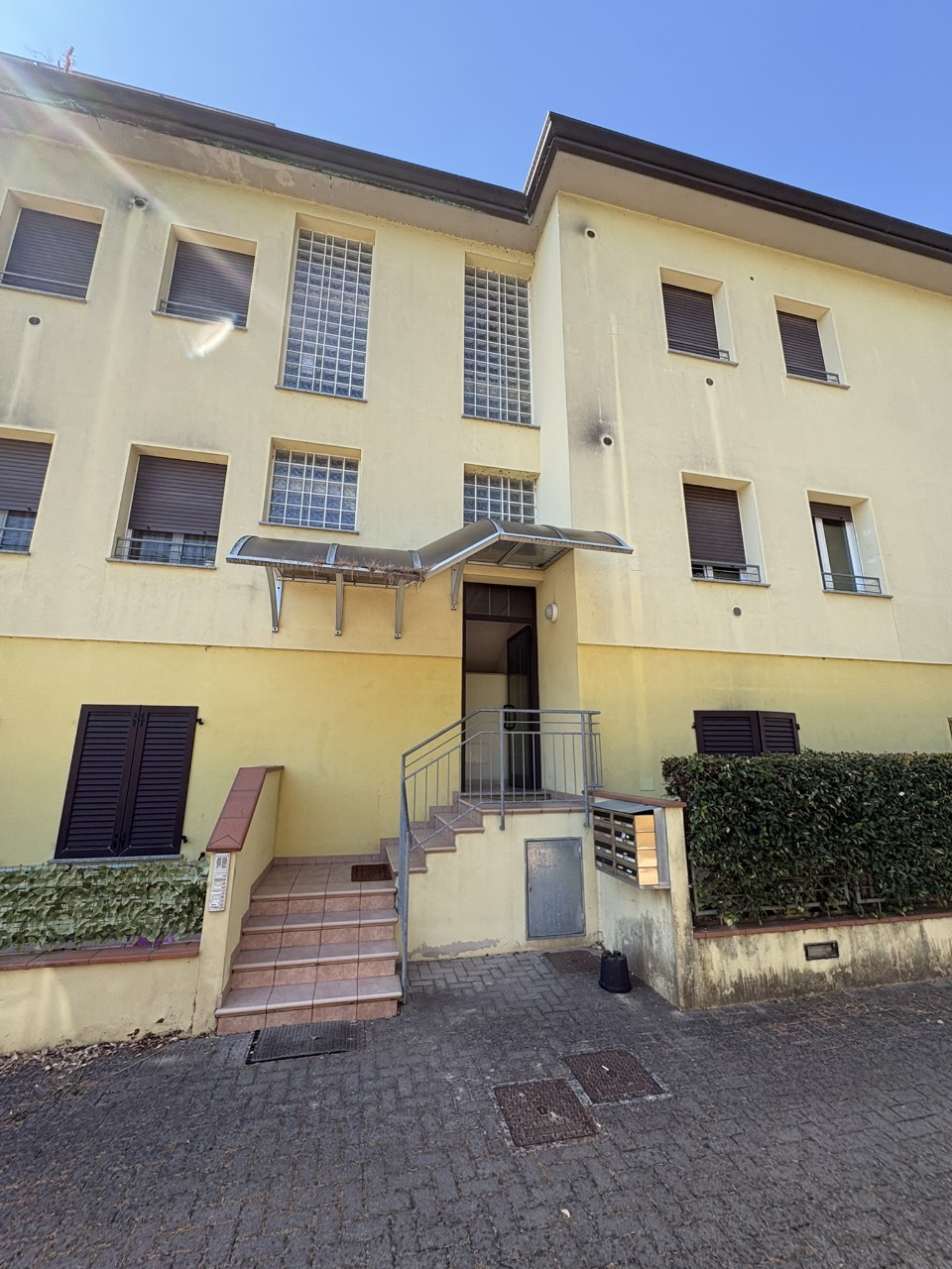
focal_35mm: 14
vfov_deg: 102.1
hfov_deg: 85.7
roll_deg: +0.3
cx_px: 476
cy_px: 634
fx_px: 513
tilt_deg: +10.8
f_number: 2.2
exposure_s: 1/462
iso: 40
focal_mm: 2.22
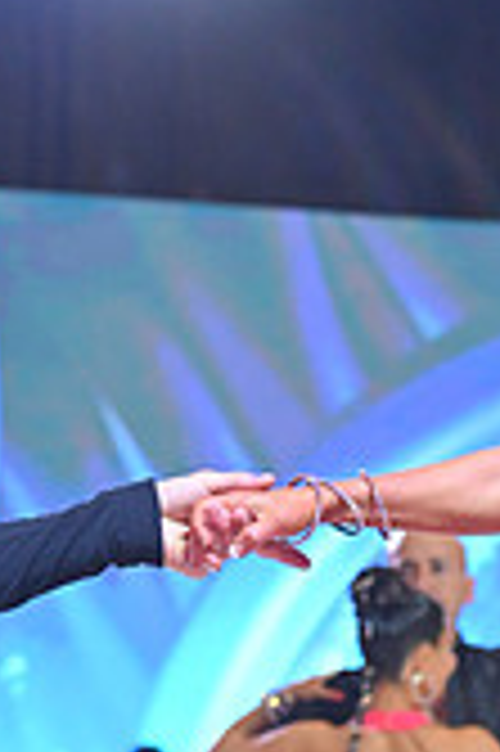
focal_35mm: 243
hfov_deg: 5.6
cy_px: 1027
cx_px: 340
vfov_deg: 8.3
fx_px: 5073
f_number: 4
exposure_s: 1/250
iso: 2000
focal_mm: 70
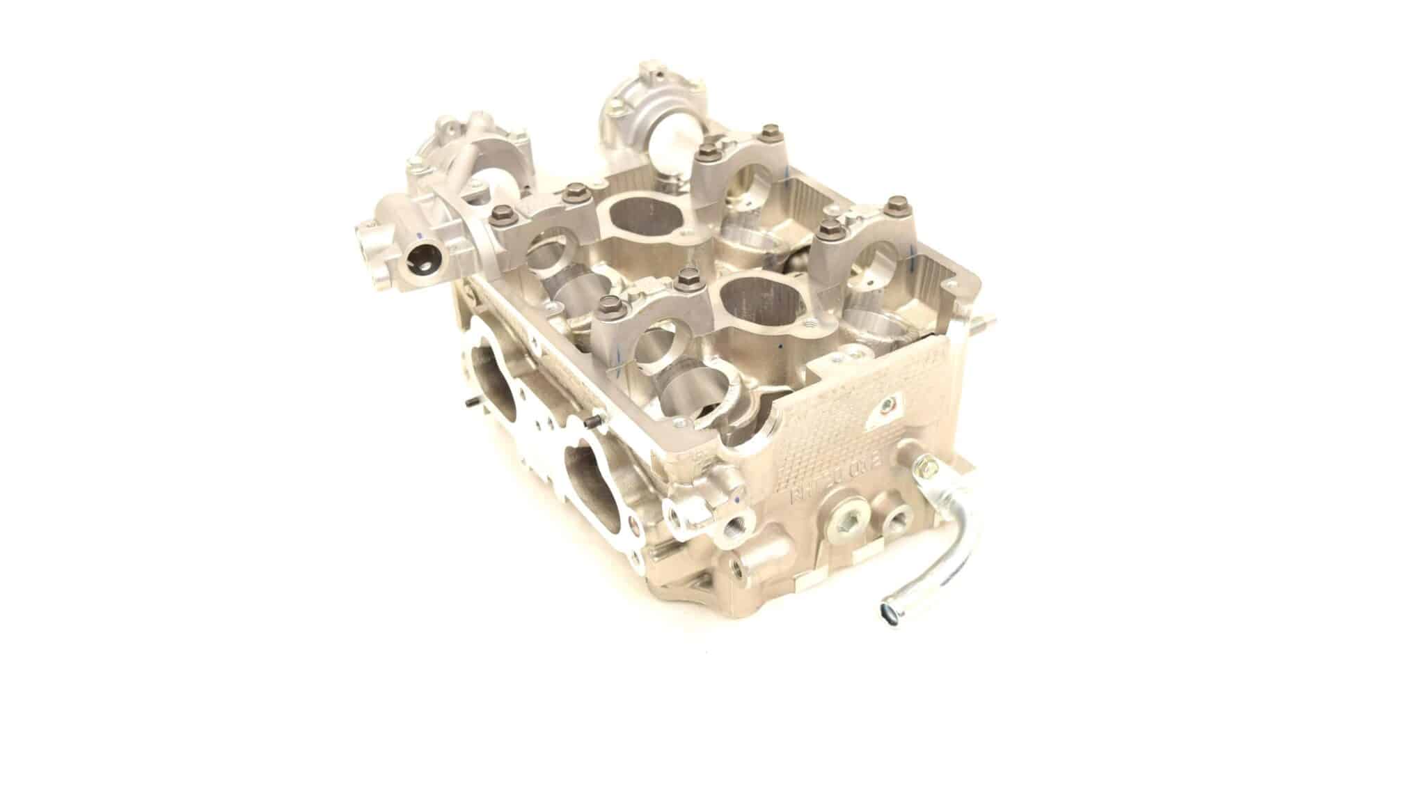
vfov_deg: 32.4
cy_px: 397
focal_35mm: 37
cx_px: 706
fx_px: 1369
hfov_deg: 54.6
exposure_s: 1/100
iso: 400
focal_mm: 23
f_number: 5
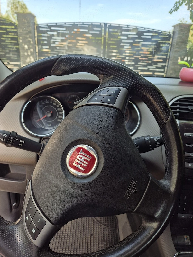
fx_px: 171
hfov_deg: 58.9
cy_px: 128
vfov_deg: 73.9
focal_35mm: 23
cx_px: 96
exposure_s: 1/196
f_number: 1.8
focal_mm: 5.4
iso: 25
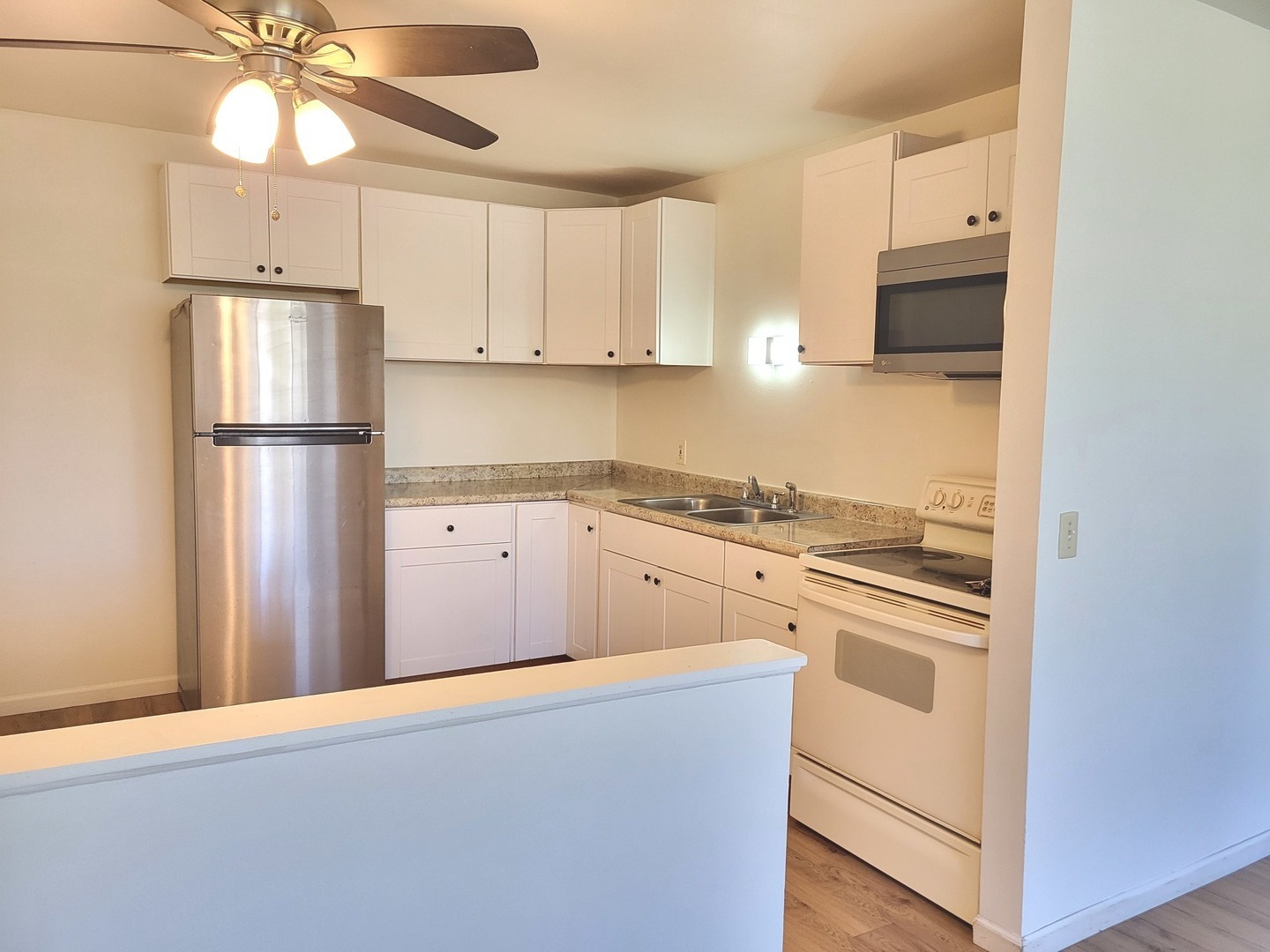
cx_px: 635
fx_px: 954
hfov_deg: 67.3
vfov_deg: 53.1
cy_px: 476
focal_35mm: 26
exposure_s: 1/120
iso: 250
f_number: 1.8
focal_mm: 5.4
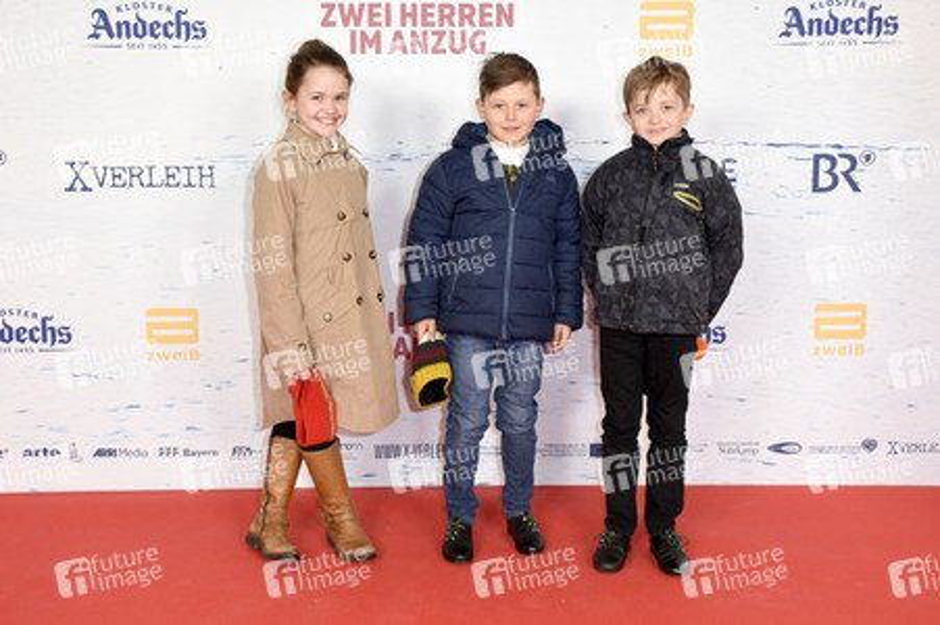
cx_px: 470
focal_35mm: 39
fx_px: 1018
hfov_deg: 49.6
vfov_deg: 34.2
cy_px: 312
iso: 640
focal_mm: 26
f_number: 6.3
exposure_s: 1/60
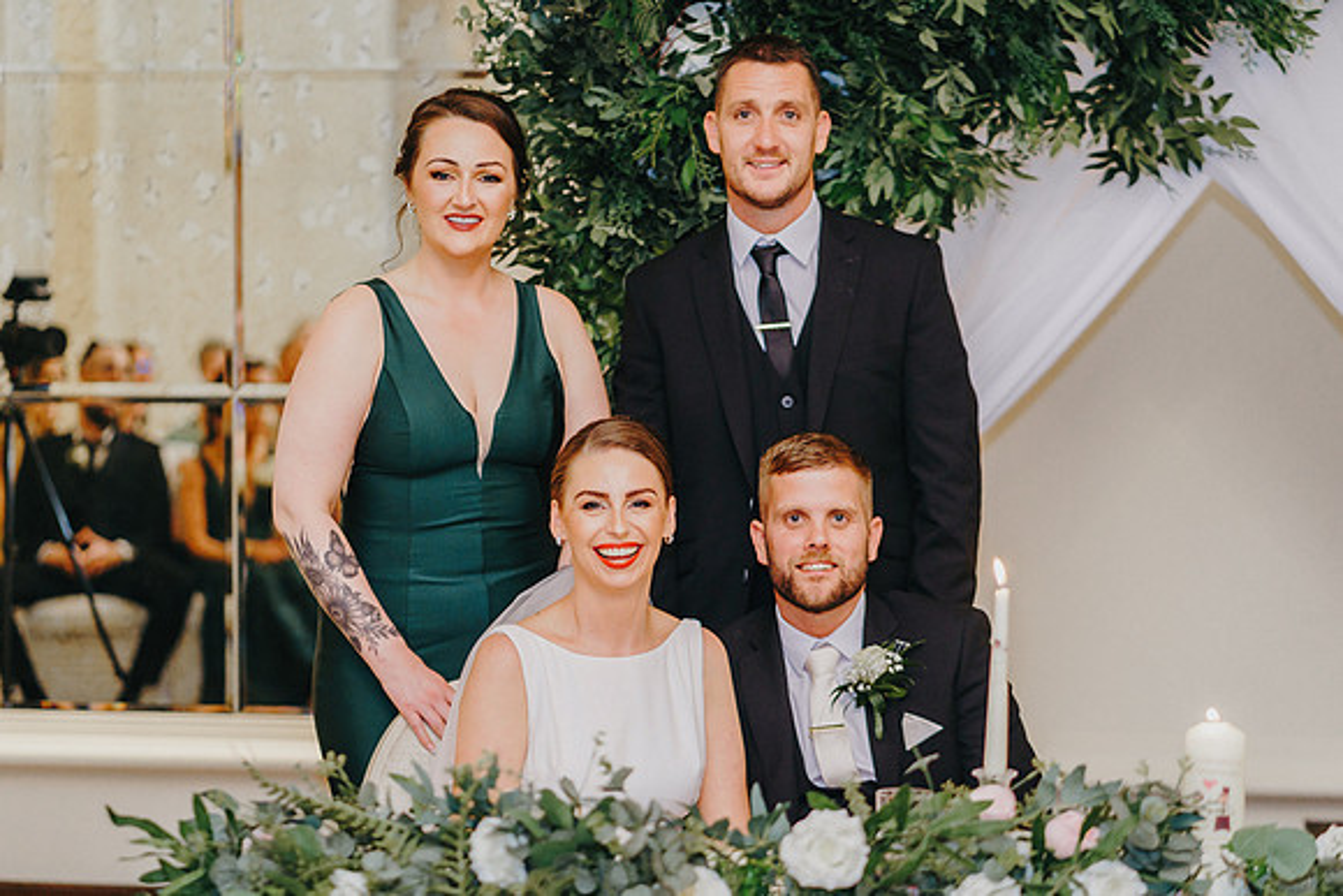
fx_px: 3614
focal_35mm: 97
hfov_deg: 21.0
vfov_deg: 14.1
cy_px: 477
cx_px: 665
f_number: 2.2
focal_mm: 85
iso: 1250
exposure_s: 1/200
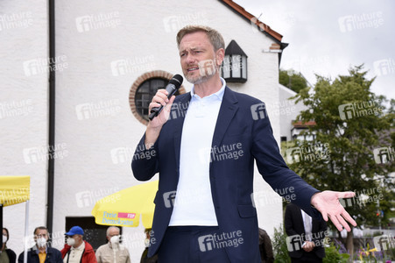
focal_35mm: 75
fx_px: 822
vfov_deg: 18.2
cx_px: 198
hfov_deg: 27.0
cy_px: 132
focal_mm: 75
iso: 250
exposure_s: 1/160
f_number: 9
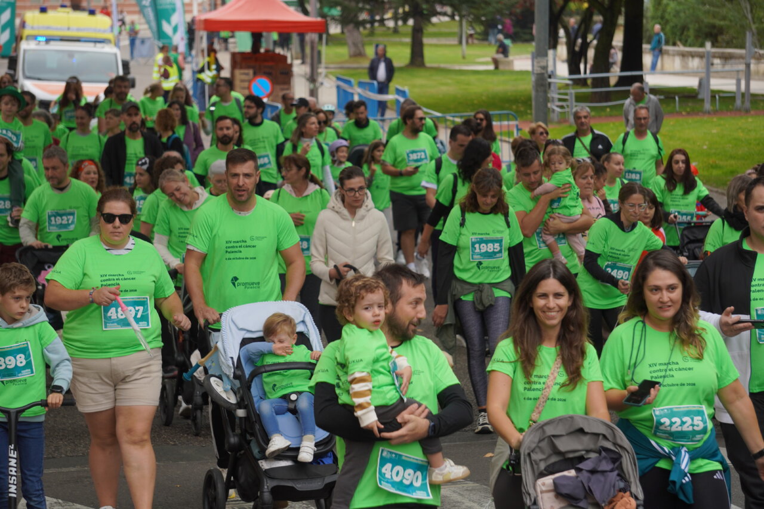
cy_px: 254
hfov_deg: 14.0
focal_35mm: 147
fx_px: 3119
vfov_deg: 9.3
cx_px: 382
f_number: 5.6
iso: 100
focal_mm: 98
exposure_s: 1/160
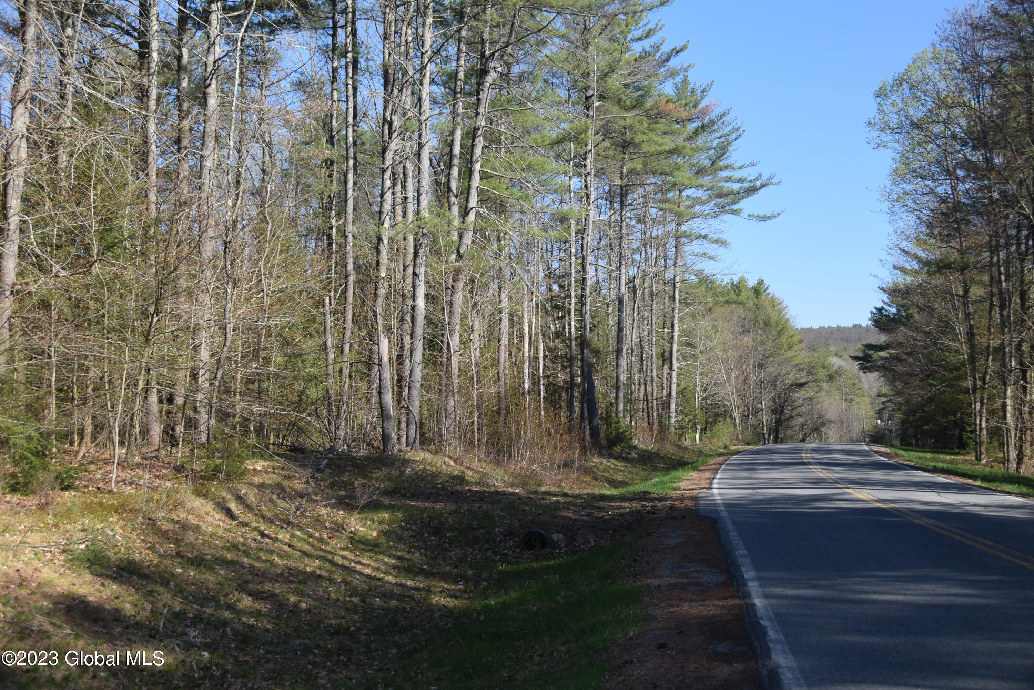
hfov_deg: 45.0
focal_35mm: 44
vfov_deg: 30.8
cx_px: 517
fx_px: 1249
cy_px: 345
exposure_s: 1/125
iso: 110
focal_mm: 29
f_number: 5.6
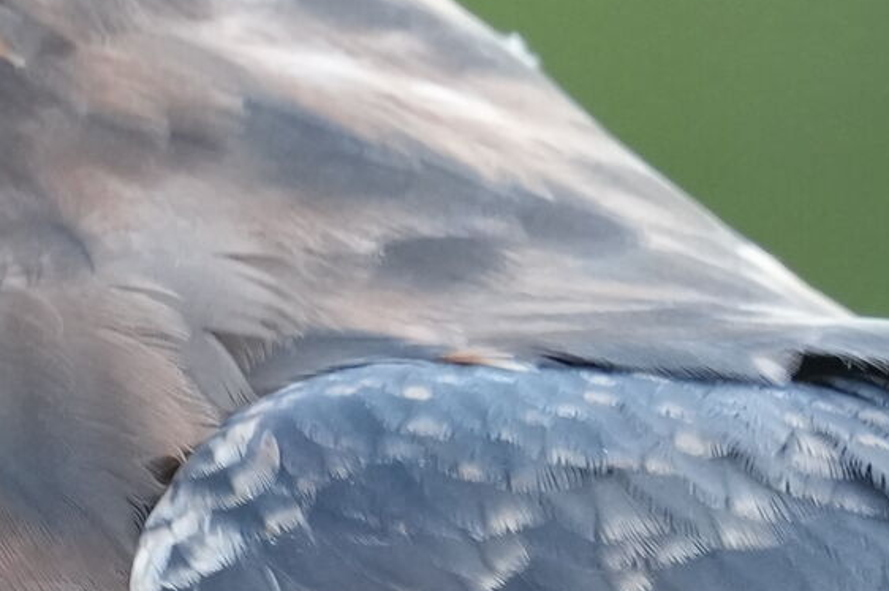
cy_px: 406
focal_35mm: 4616
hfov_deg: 0.4
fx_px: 113918
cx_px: 215
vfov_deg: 0.3
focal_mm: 600
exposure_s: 1/160
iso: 1600
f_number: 5.6
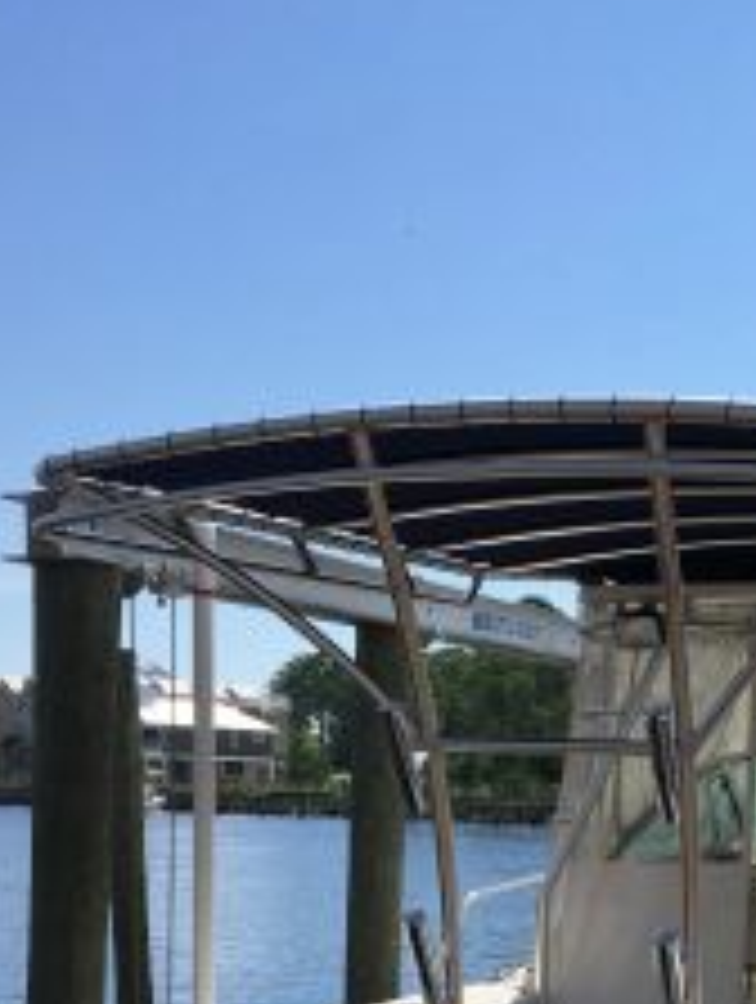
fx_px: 1858
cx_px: 720
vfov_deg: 28.4
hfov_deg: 22.3
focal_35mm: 64
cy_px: 993
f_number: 2.2
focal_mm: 4.15
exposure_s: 1/2137
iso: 25
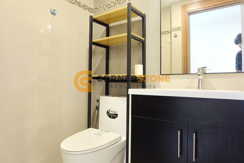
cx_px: 122
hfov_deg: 73.7
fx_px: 163
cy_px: 82
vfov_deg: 53.1
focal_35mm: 24
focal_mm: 16
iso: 1250
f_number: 3.5
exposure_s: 1/30
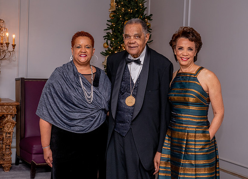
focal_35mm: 75
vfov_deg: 19.2
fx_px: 528
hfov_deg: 26.4
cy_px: 83
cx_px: 127
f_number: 6.3
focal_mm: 66
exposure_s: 1/80
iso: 500
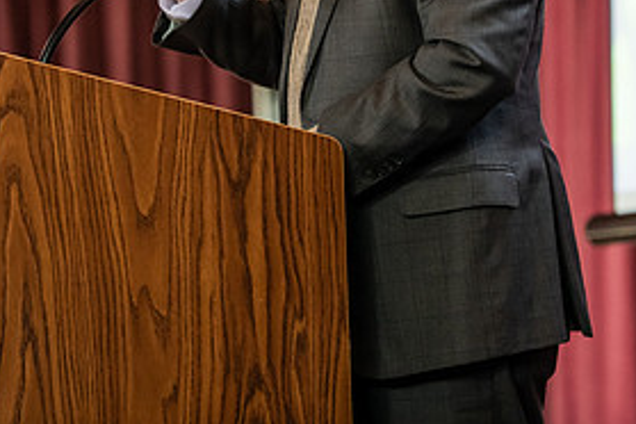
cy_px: -6
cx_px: 233
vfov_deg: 5.4
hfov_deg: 8.1
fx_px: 4487
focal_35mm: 254
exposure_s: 1/200
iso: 1250
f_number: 3.2
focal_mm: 122
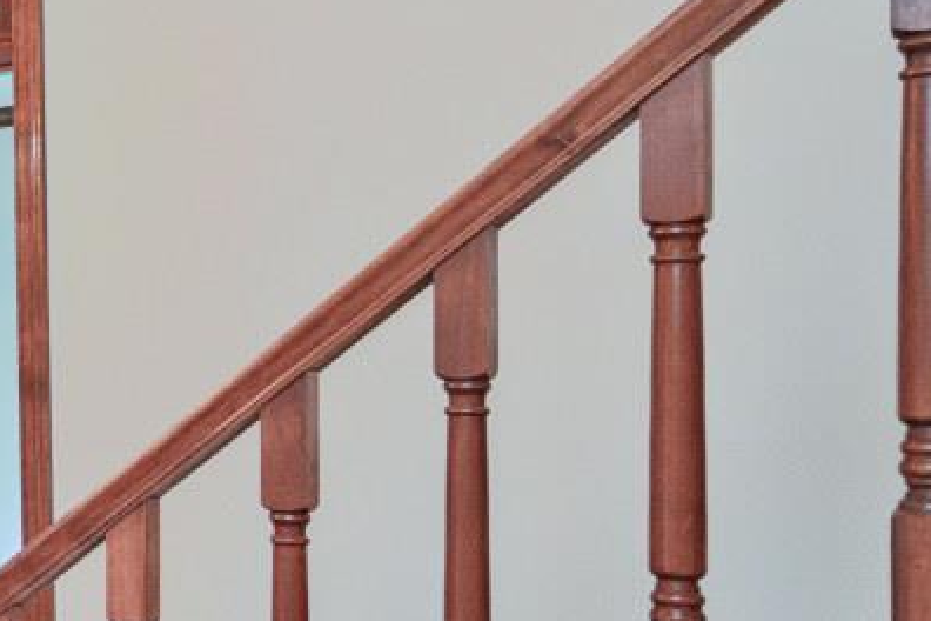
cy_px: 374
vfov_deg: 25.5
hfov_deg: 22.8
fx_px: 1371
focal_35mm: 53
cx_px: -708
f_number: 4
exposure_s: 1/60
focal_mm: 14
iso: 2200
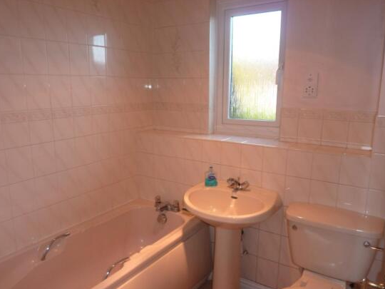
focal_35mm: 27
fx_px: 300
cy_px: 149
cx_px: 189
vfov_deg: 51.3
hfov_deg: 65.3
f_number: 3.3
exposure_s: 1/30
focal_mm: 4.1
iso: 100
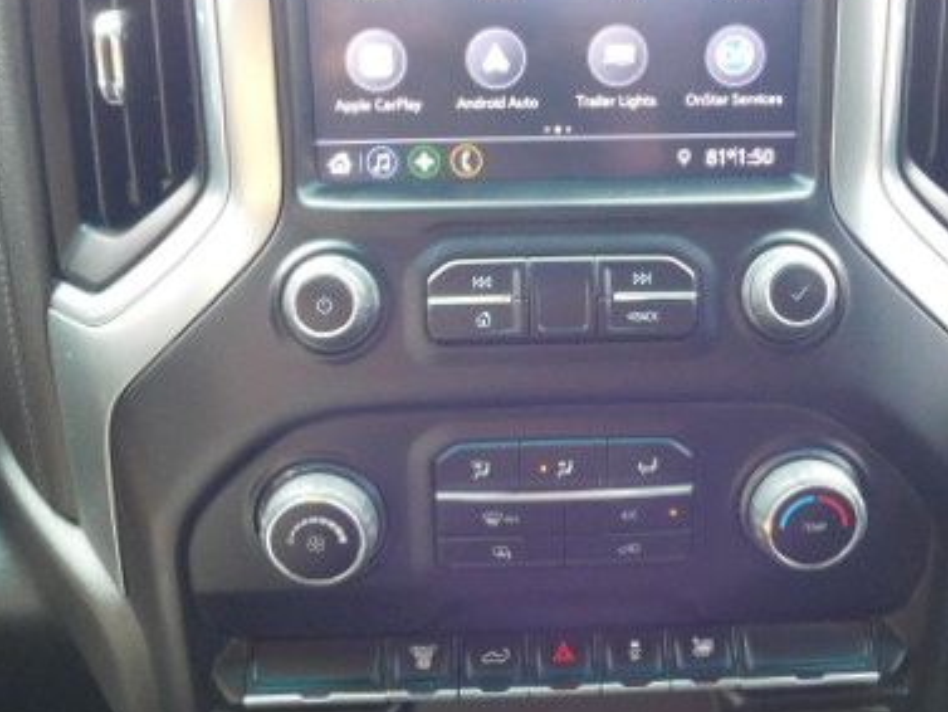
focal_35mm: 39
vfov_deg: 36.8
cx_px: 548
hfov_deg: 47.7
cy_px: 325
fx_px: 1068
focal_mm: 4
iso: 360
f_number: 3
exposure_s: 1/30
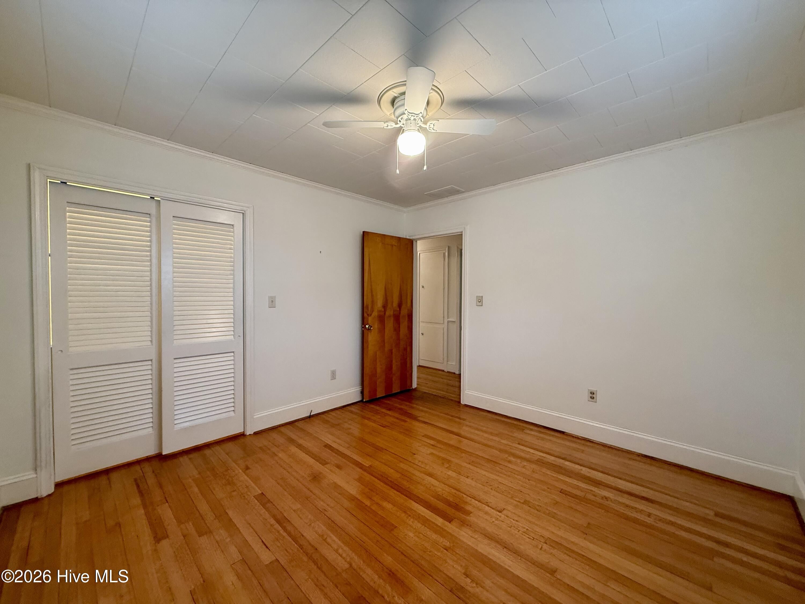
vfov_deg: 85.7
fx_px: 326
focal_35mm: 14
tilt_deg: -1.0
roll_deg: -0.4
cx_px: 402
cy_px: 302
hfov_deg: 102.1
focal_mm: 2.22
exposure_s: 1/60
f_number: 2.2
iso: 200
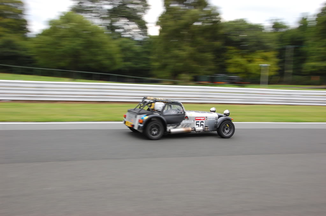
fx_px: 394
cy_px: 108
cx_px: 163
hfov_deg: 45.0
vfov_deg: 30.8
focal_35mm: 44
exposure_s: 1/160
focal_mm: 29
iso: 200
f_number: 6.3
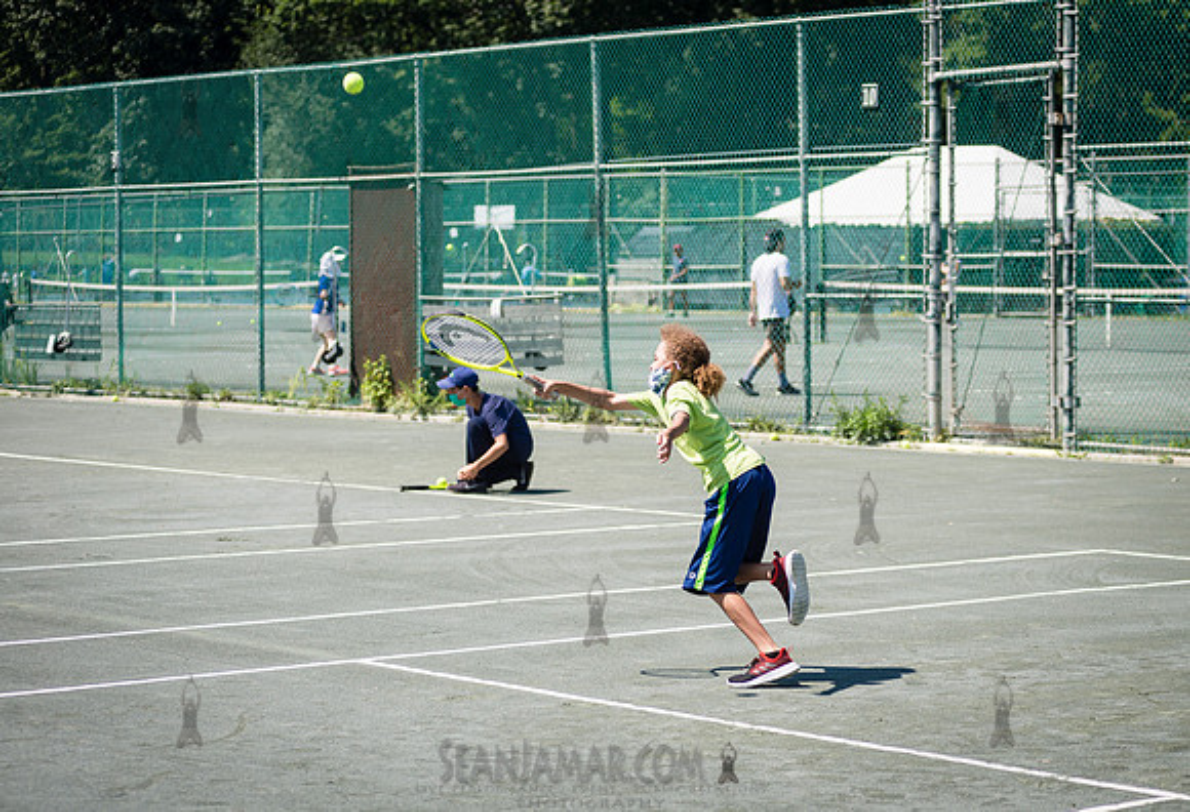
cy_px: 467
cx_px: 699
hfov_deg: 21.7
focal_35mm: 93
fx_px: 3108
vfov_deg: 14.9
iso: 125
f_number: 4.5
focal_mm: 80
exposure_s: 1/1000
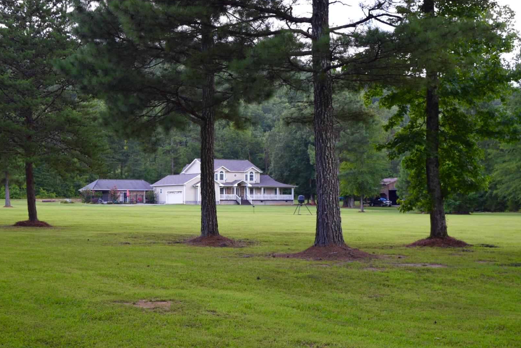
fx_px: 1056
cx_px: 262
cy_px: 172
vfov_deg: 18.7
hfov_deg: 27.7
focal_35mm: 73
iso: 400
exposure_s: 1/200
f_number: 7.1
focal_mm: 48
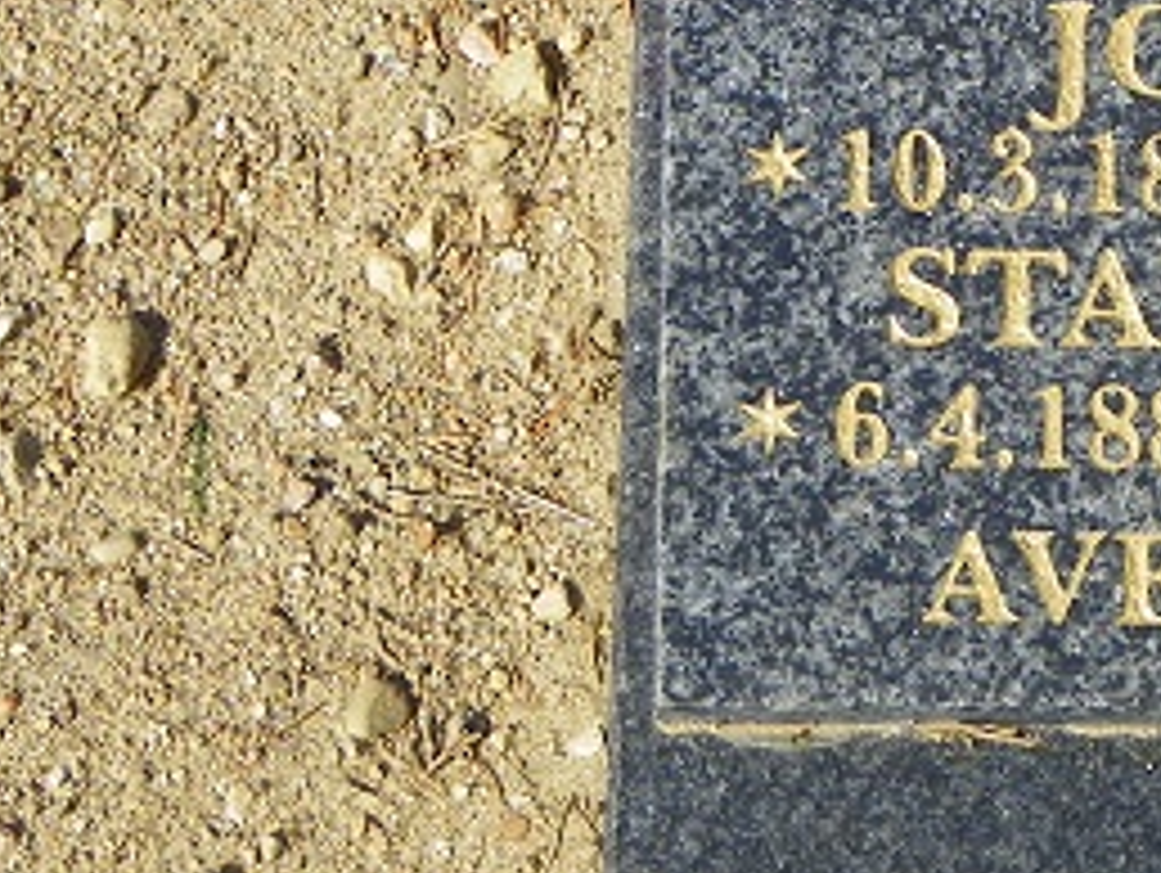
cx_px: 1170
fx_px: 6244
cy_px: -68
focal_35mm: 186
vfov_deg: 7.9
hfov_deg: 10.5
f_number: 5
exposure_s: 1/200
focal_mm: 13.4
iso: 64
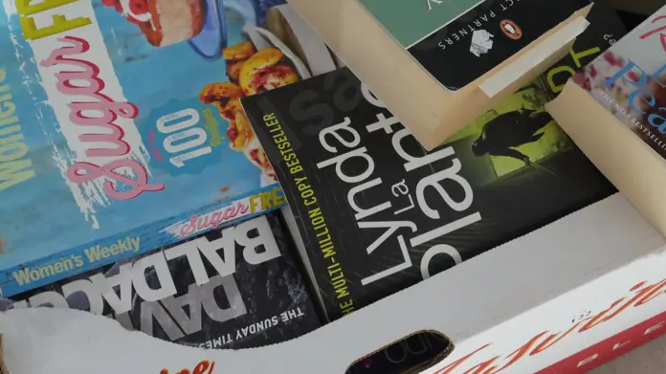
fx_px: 1359
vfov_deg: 15.5
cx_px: 391
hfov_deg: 27.5
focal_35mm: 77
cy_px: 51
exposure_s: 1/40
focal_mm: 24
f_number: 5.2
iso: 3200
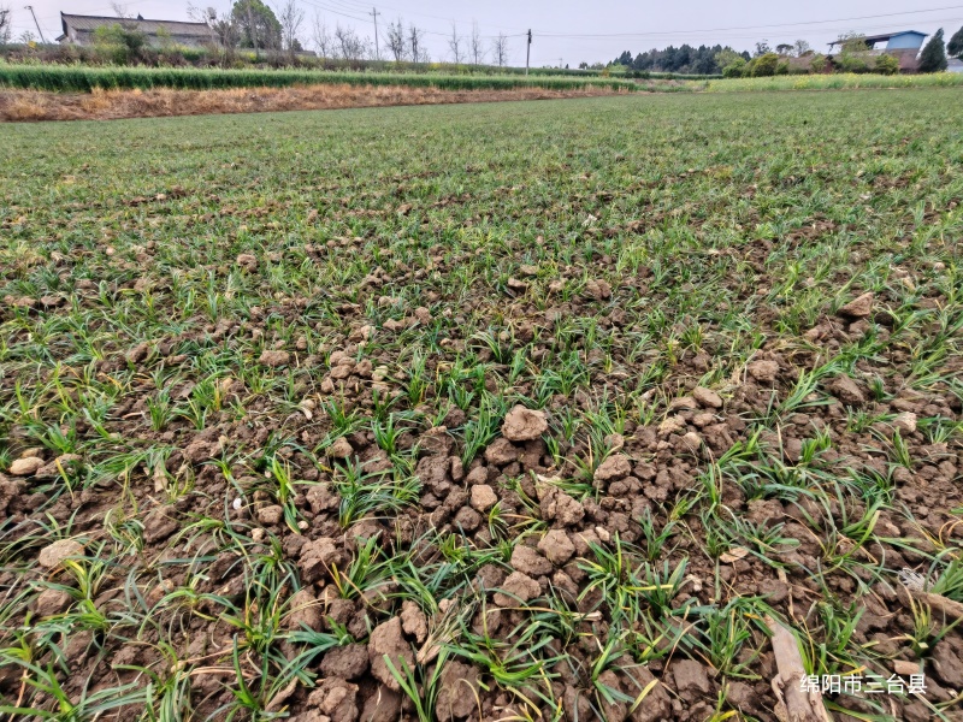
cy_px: 361
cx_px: 482
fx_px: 473
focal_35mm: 17
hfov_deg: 91.0
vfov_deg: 74.7
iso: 50
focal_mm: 1.96
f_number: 2.2
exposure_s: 1/890
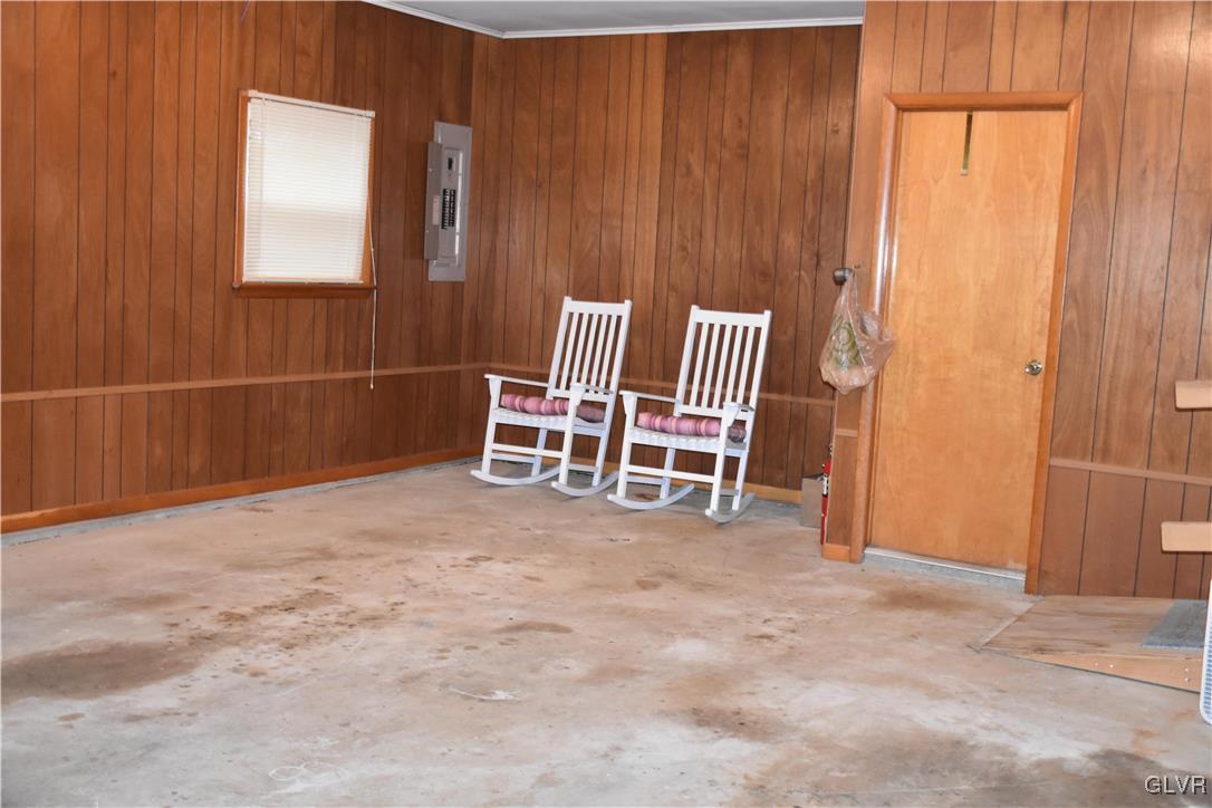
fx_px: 1313
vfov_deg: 34.2
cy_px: 404
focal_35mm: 39
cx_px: 606
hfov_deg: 49.6
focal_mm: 26
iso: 2200
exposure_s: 1/60
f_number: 3.8
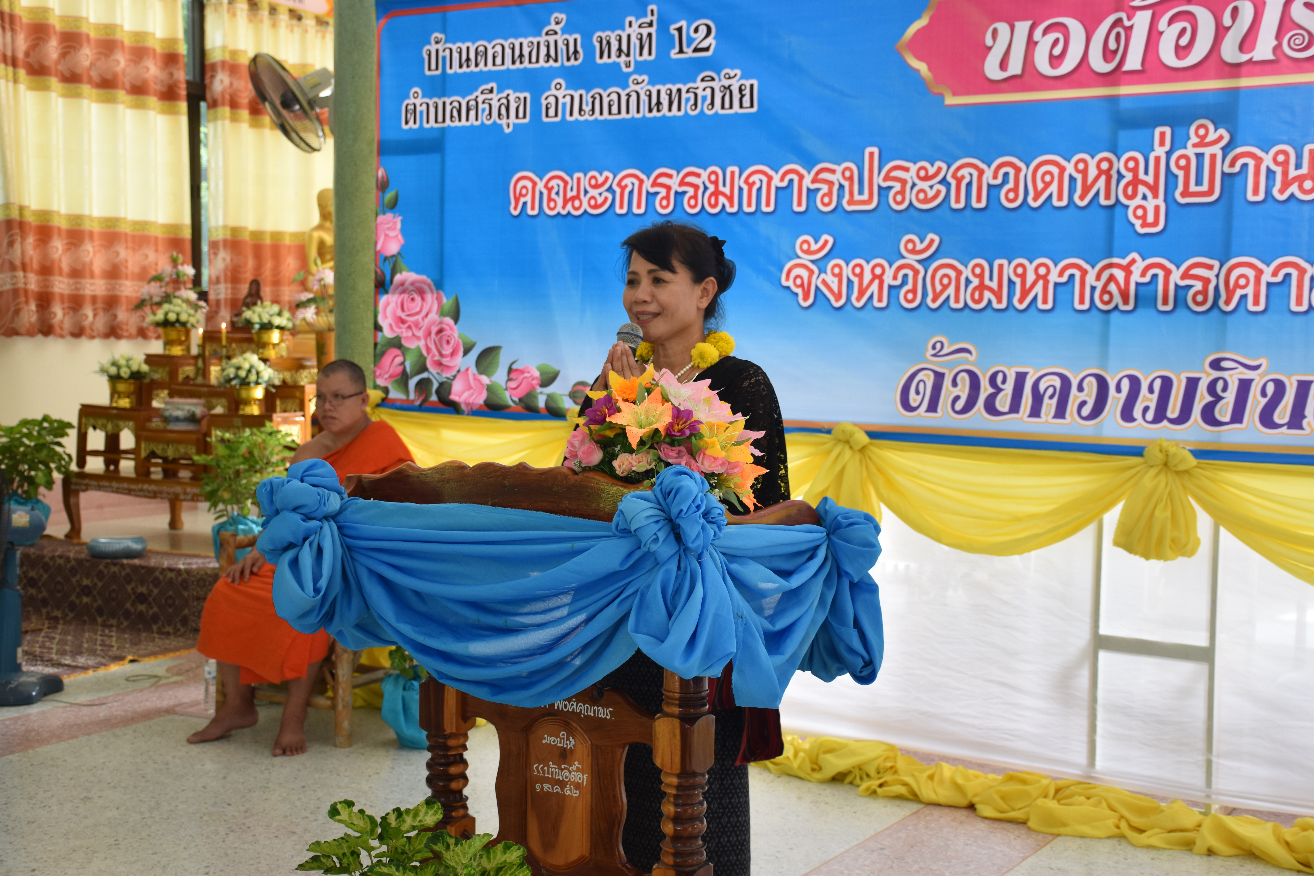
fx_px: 1861
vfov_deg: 26.5
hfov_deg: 38.9
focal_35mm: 51
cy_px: 438
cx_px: 657
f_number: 4.2
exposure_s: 1/80
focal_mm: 34
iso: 400
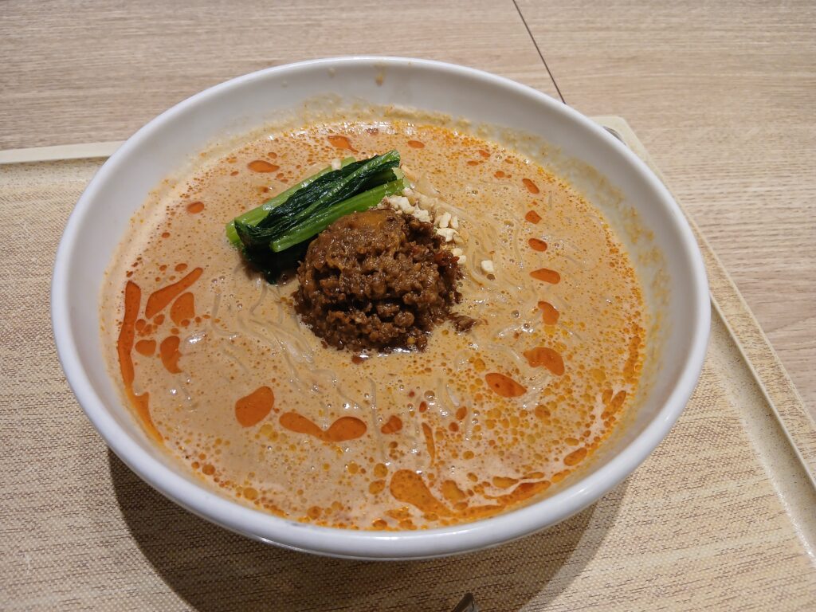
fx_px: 613
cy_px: 306
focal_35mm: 26
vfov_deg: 53.1
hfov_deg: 67.3
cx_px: 408
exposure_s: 1/60
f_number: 1.8
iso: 160
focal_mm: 3.86
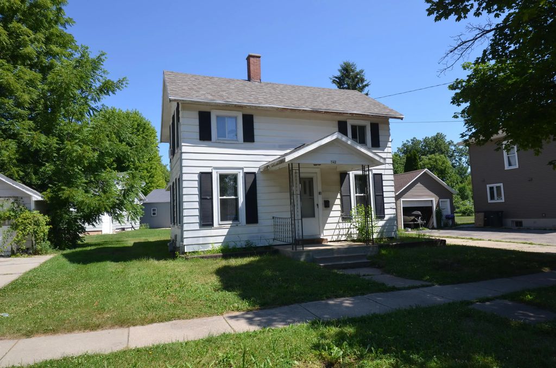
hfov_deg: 77.4
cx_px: 278
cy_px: 184
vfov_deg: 55.9
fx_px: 347
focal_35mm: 22
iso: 140
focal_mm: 15
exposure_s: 1/250
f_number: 8
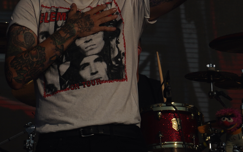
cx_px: 148
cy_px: 34
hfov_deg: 6.9
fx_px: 2026
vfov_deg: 4.3
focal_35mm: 306
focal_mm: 105
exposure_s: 1/2000
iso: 100
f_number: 8
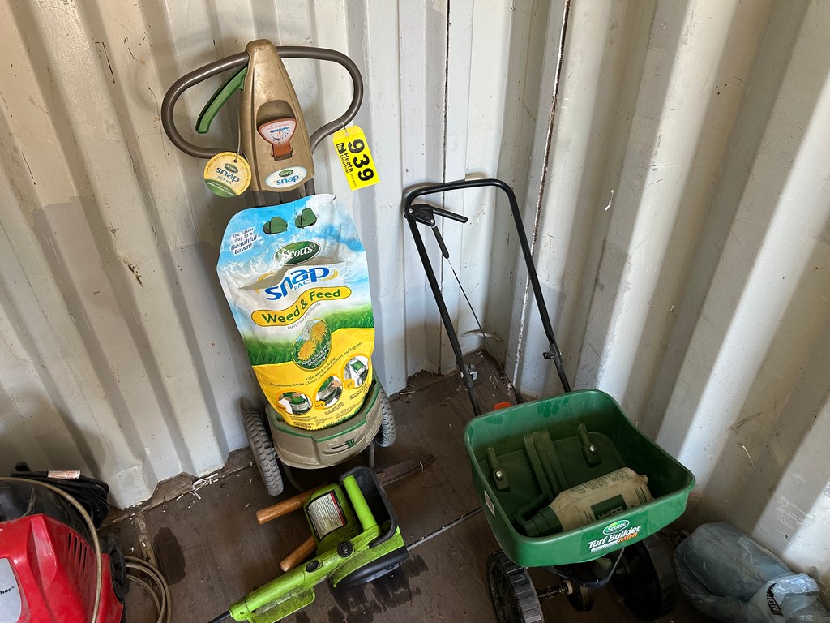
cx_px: 415
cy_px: 312
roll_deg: -1.5
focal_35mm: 24
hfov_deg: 71.6
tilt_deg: -35.5
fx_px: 575
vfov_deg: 56.8
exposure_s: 1/121
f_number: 1.78
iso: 200
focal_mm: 6.86
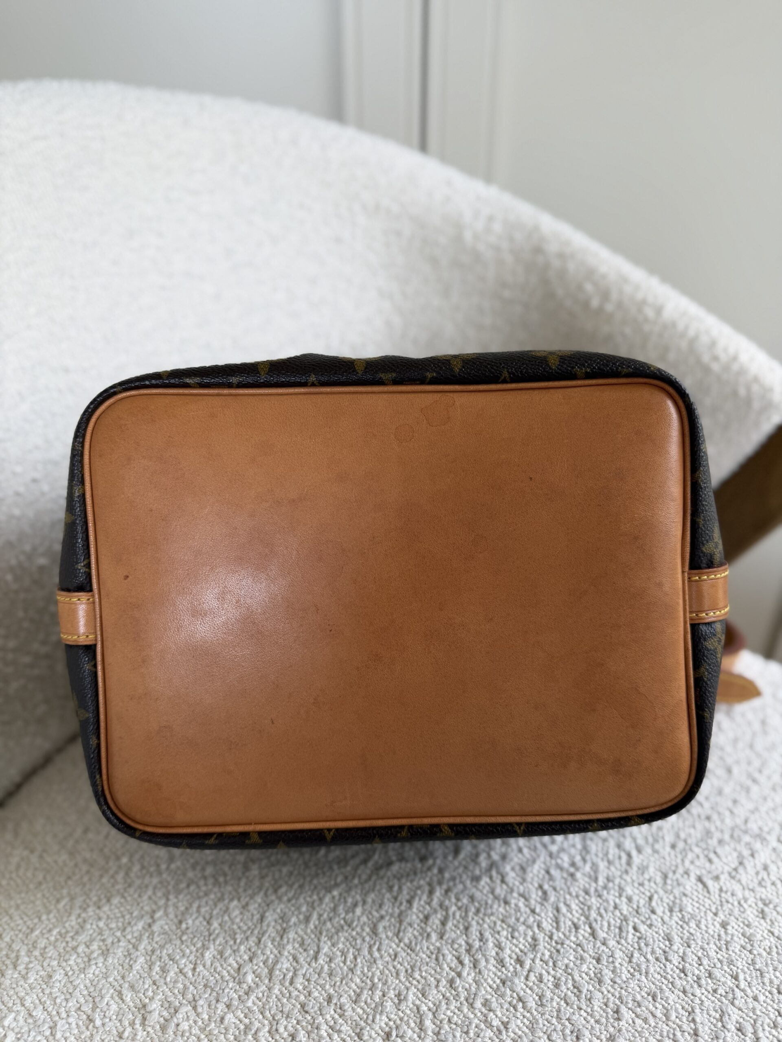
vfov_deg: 71.6
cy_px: 521
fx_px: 723
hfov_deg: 56.8
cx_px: 391
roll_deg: -0.3
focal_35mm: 24
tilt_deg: -28.9
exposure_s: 1/130
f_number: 1.78
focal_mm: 6.76
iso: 50
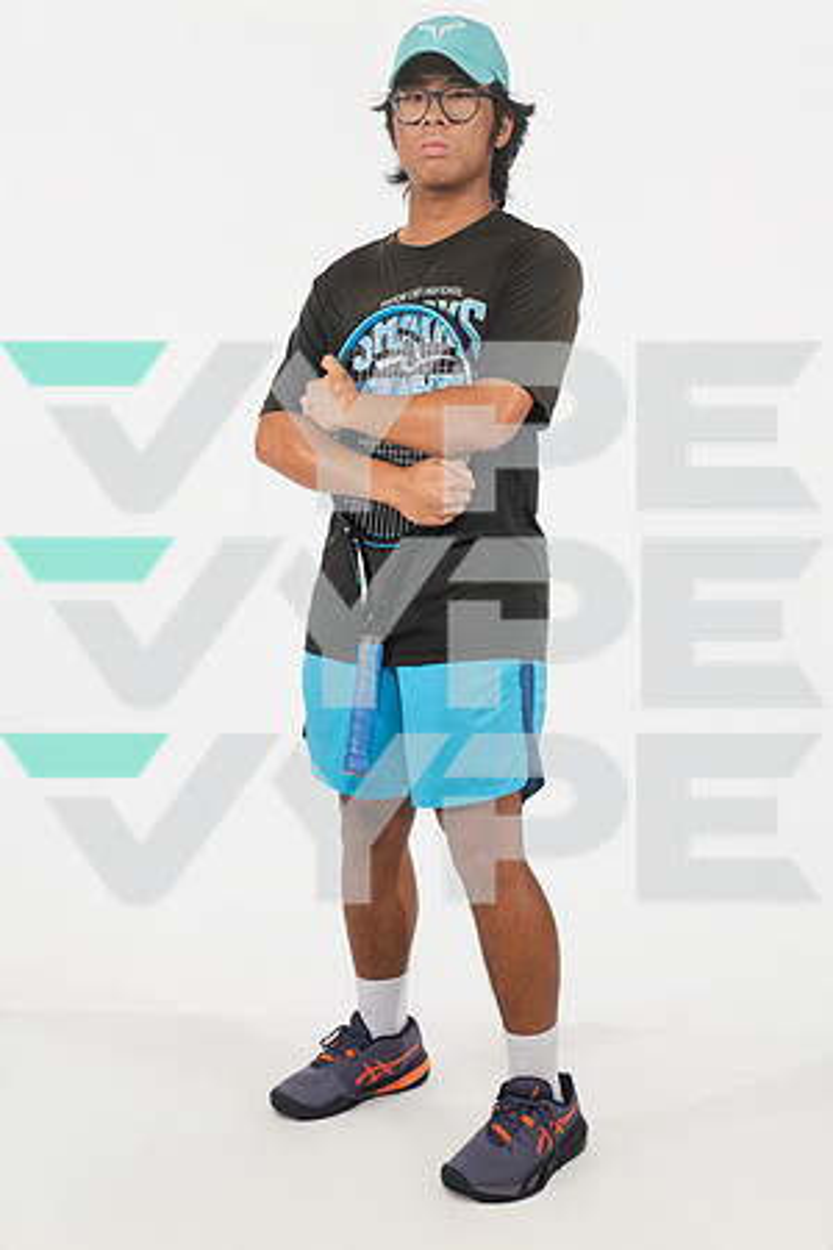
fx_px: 1596
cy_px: 625
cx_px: 416
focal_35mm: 46
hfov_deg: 29.2
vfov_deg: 42.7
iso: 500
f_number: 7.1
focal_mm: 46
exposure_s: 1/320
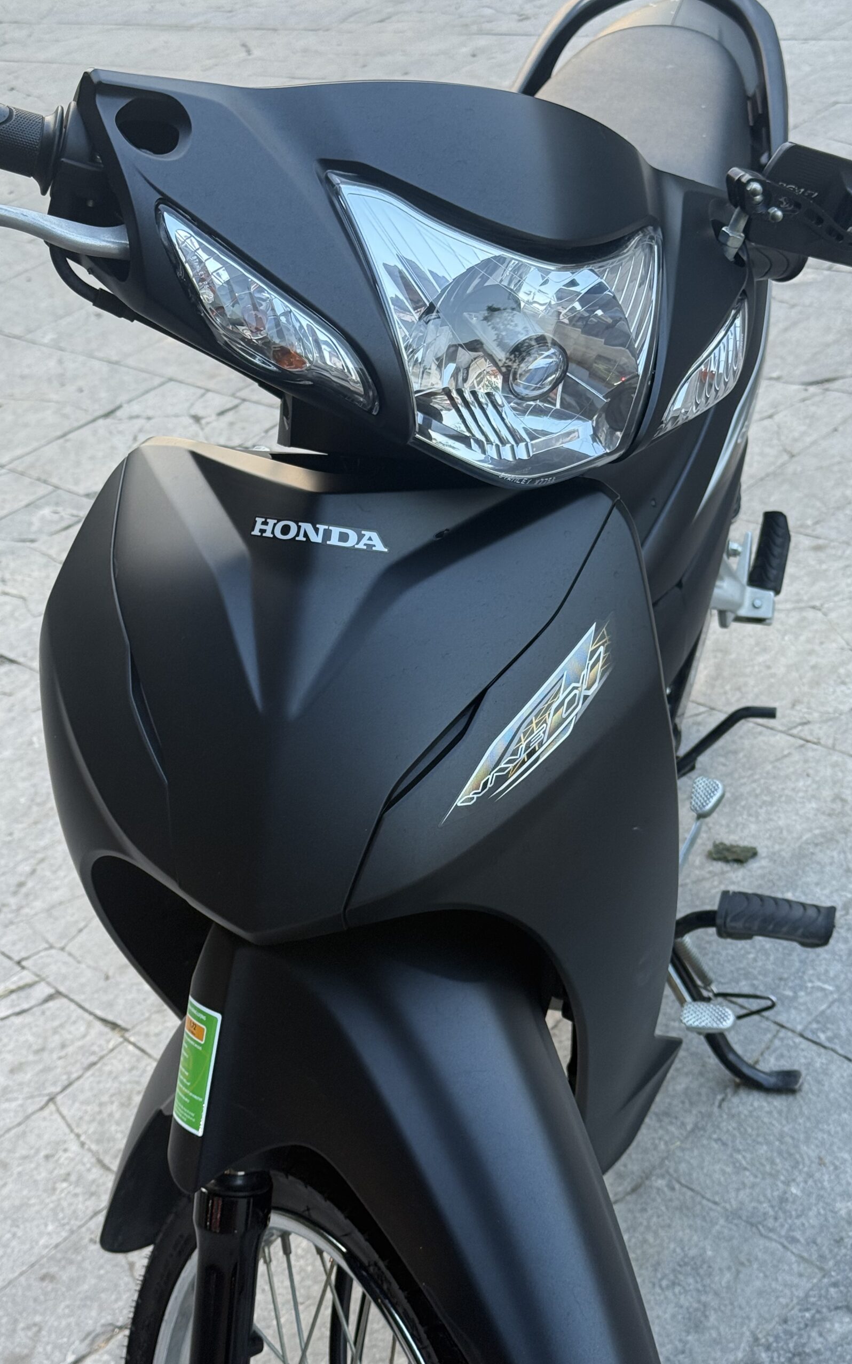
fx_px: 1895
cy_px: 683
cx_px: 436
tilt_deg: -31.4
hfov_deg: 25.3
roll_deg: +16.0
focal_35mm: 51
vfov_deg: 39.6
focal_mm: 6.76
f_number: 1.78
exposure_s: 1/93
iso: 100
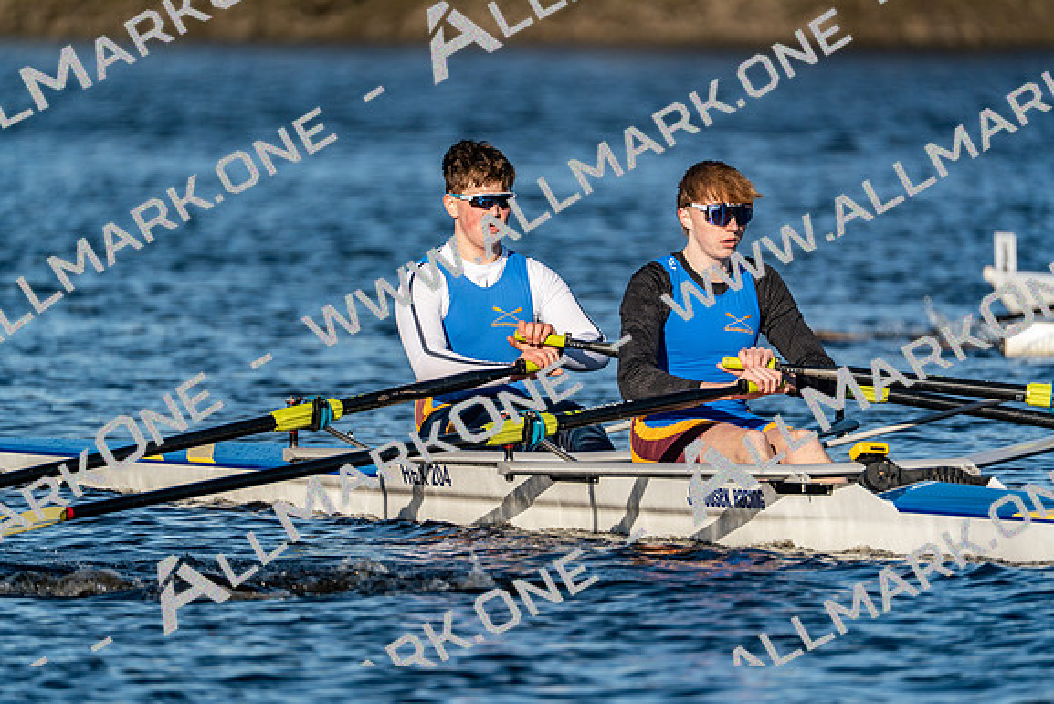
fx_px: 17658
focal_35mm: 603
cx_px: 528
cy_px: 352
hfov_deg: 3.4
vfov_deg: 2.3
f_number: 6.3
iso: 320
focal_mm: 600
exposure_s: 1/2000
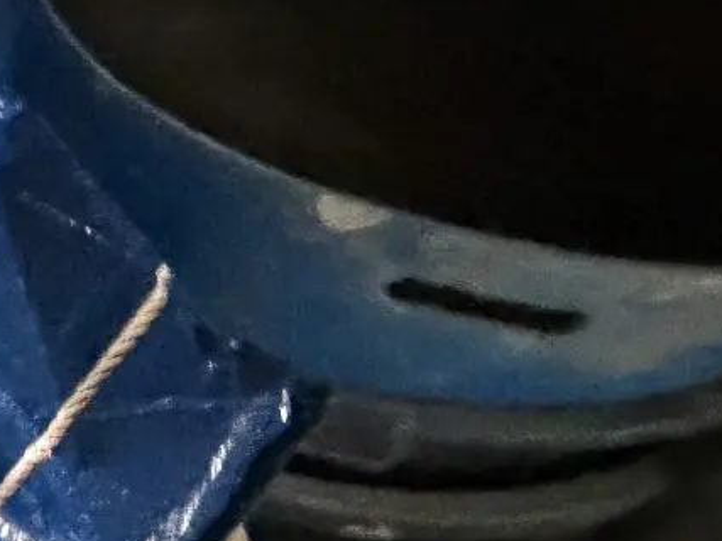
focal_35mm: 63
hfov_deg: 20.7
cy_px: 443
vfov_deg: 22.9
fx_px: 1314
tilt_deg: -54.8
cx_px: -593
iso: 1000
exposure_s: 1/33
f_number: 2.2
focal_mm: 2.22
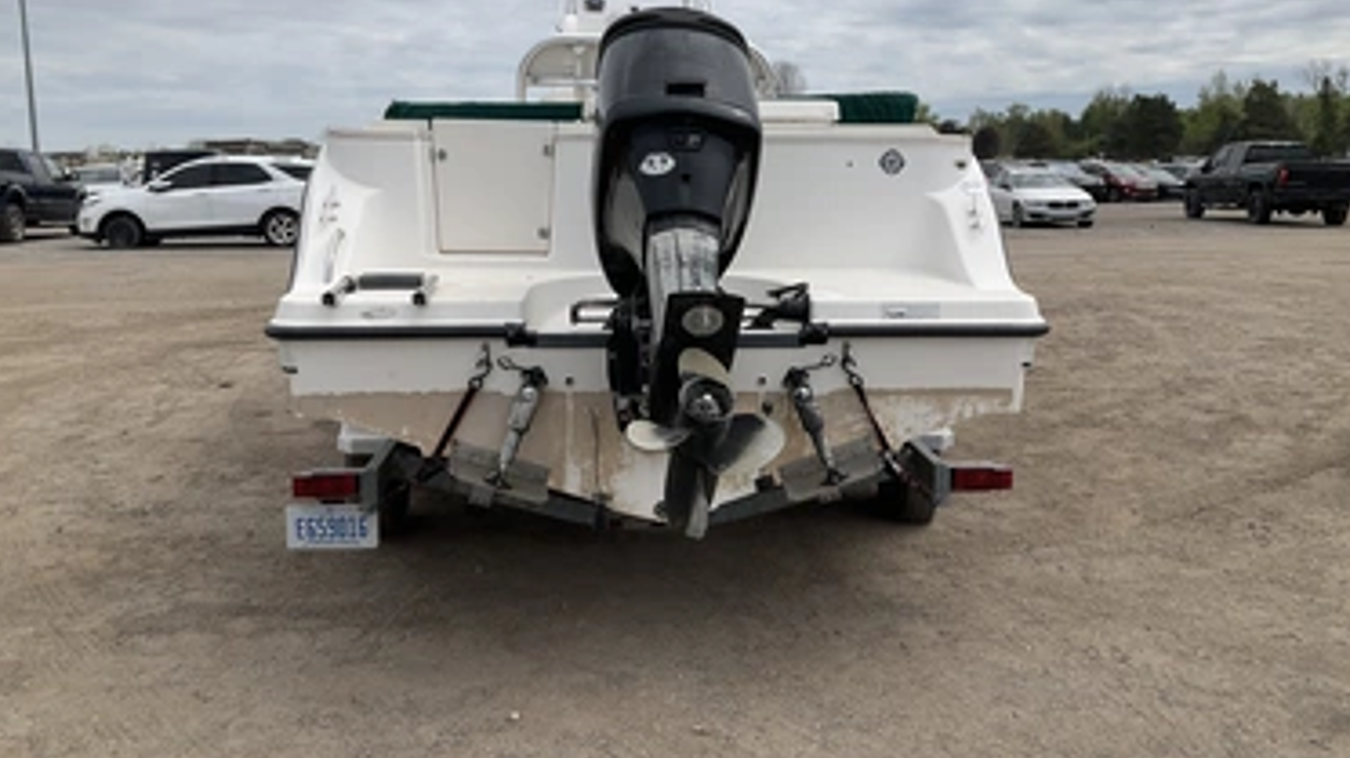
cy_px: 305
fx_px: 1217
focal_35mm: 34
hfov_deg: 58.0
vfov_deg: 34.5
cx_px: 693
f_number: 1.8
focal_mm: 3
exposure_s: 1/2538
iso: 25
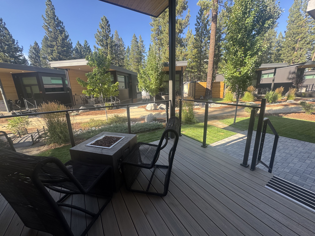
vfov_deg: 85.7
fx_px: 127
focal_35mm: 14
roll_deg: +1.3
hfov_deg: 102.1
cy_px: 118
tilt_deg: -14.4
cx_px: 158
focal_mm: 2.22
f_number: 2.2
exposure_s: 1/266
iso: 40
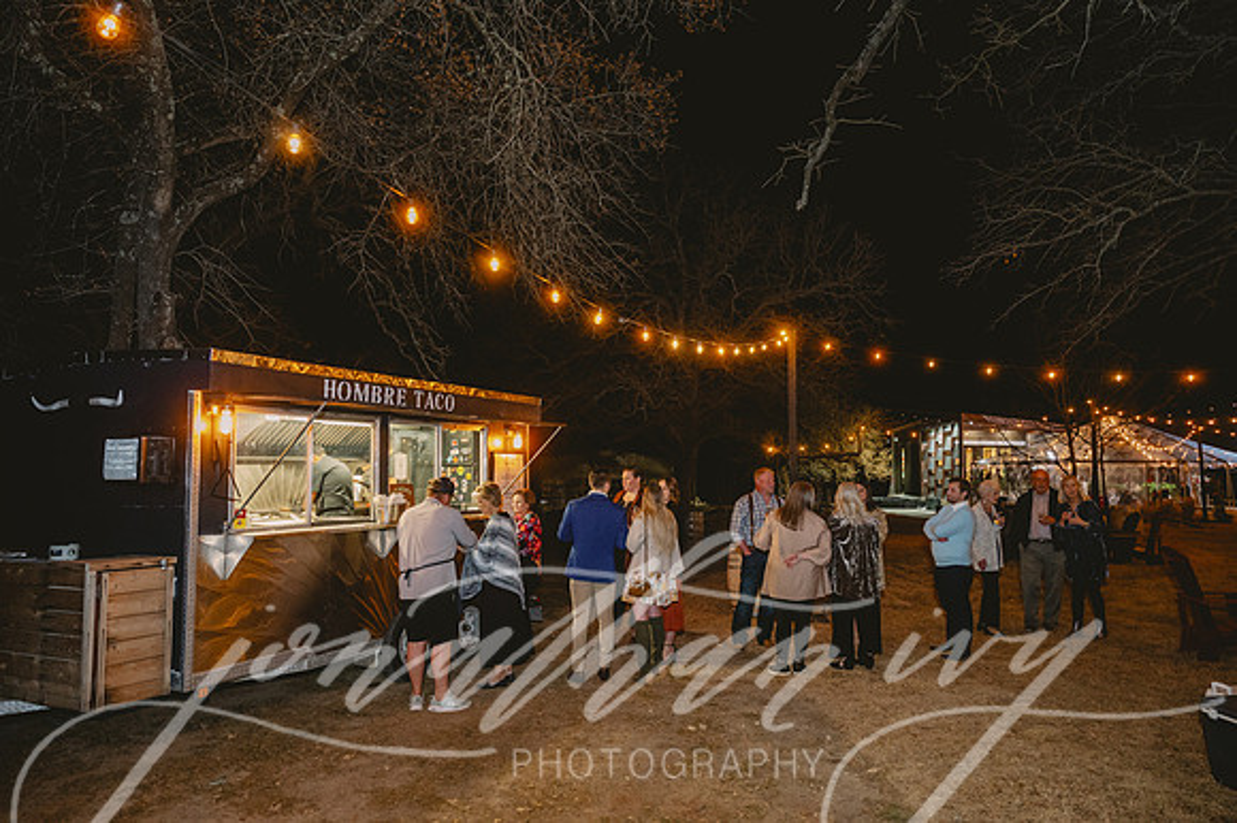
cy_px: 412
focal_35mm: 24
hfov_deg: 73.8
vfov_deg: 53.1
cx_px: 618
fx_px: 824
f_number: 3.2
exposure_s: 1/100
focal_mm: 24
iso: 4000
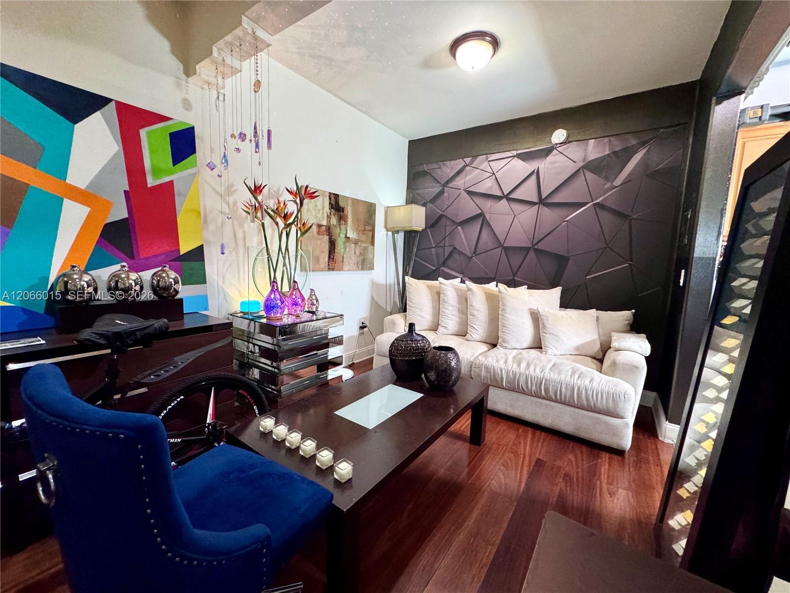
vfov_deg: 85.7
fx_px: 320
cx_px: 395
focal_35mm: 14
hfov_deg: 102.1
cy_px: 296
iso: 500
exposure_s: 1/60
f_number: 2.2
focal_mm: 2.22
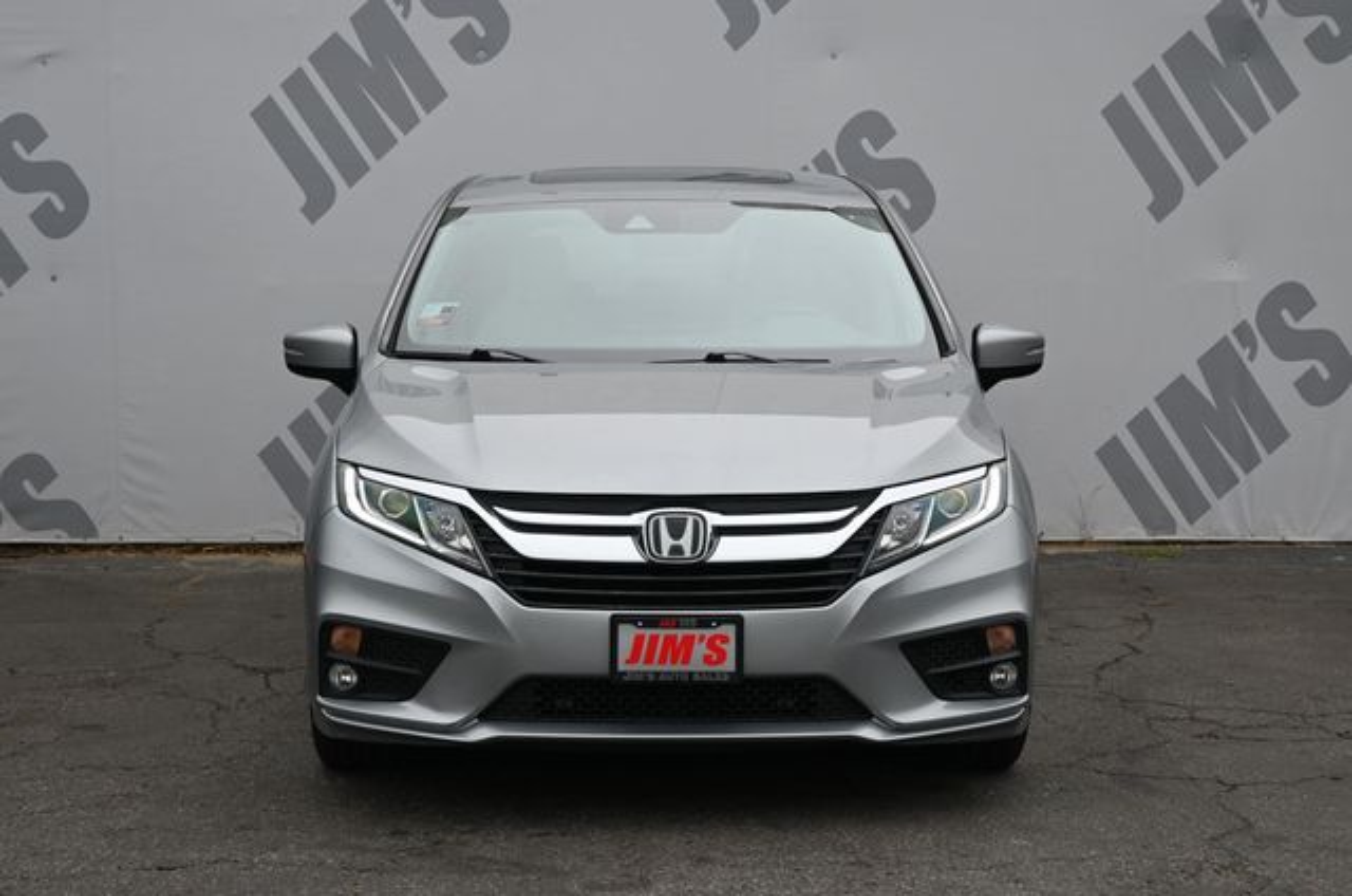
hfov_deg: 34.3
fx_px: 2193
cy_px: 448
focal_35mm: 58
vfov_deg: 23.1
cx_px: 676
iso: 160
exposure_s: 1/250
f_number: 5.6
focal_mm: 39
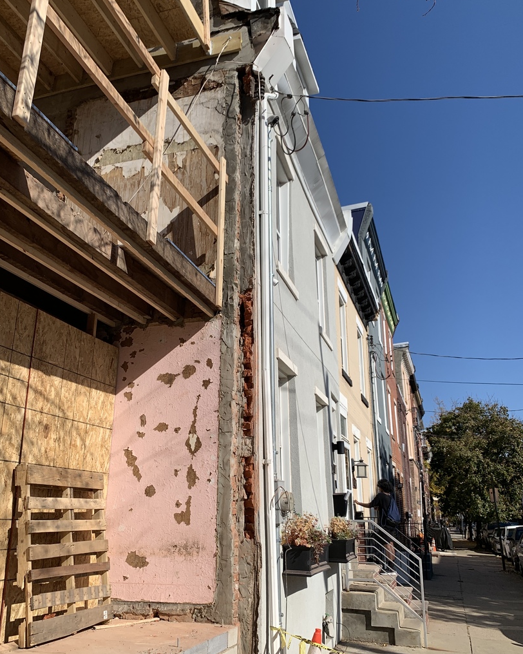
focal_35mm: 30
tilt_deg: +17.0
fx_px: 580
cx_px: 252
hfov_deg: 48.5
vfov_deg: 58.8
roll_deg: +0.7
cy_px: 326
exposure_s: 1/3521
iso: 25
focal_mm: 4.25
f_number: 1.8
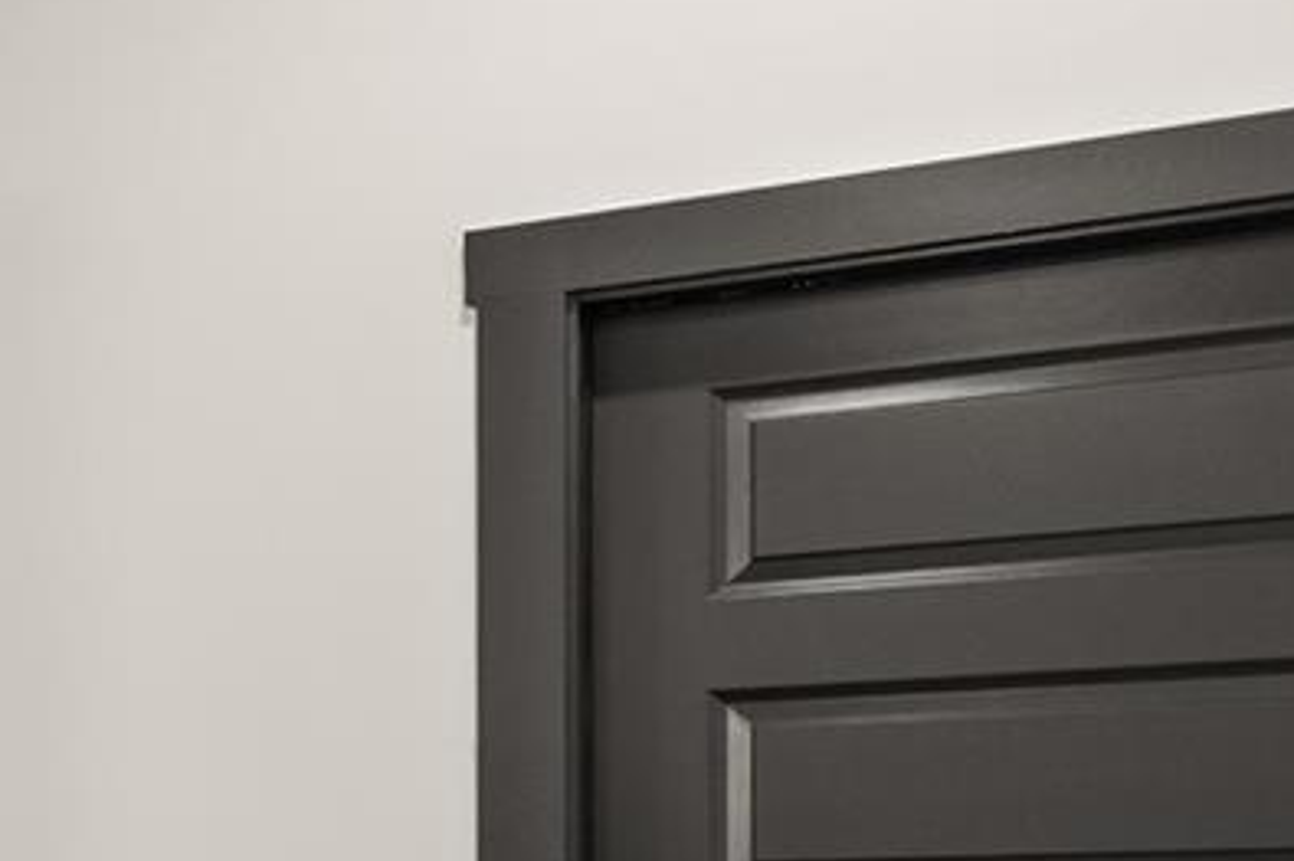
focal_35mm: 83
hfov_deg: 16.2
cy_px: 1007
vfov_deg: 15.9
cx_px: -1550
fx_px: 2982
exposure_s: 2.5
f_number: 9
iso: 200
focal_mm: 16
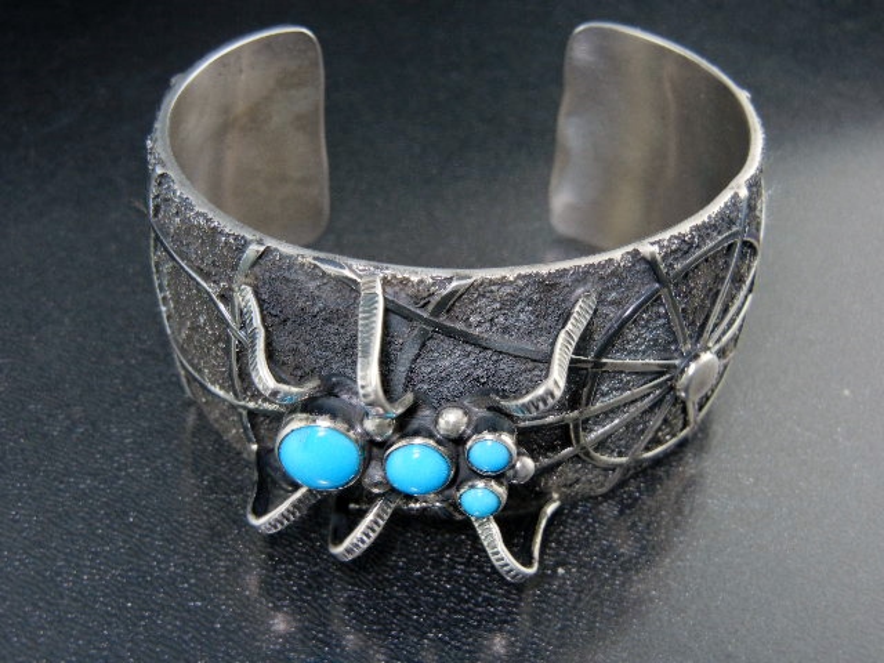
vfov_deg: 28.0
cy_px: 332
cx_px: 442
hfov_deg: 36.8
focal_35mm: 52
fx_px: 1328
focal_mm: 9.3
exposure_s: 1/30
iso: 241
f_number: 3.9
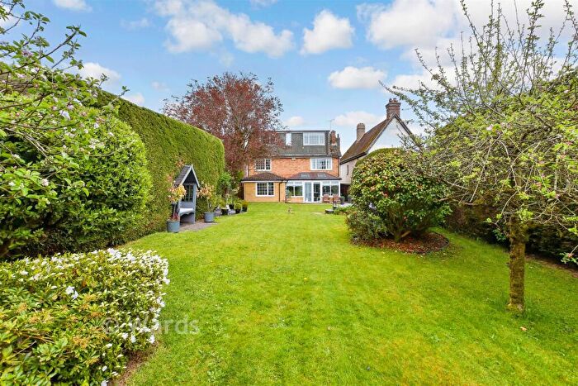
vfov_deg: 77.4
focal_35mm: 15
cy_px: 193
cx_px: 289
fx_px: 241
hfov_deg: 100.4
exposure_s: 1/400
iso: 320
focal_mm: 10
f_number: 8
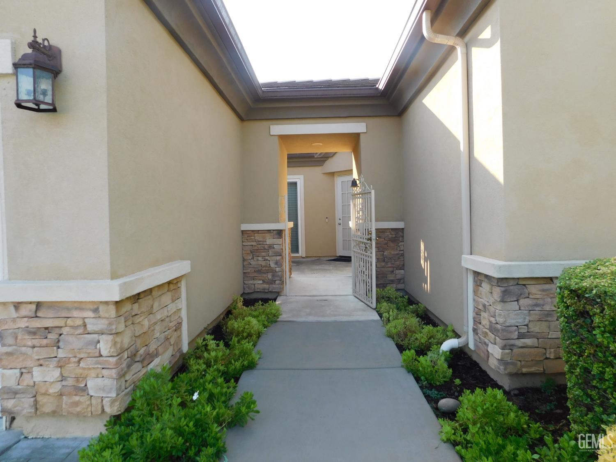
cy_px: 231
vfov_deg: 58.9
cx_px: 308
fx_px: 409
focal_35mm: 23
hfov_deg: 73.9
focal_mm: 4
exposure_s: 1/250
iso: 125
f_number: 3
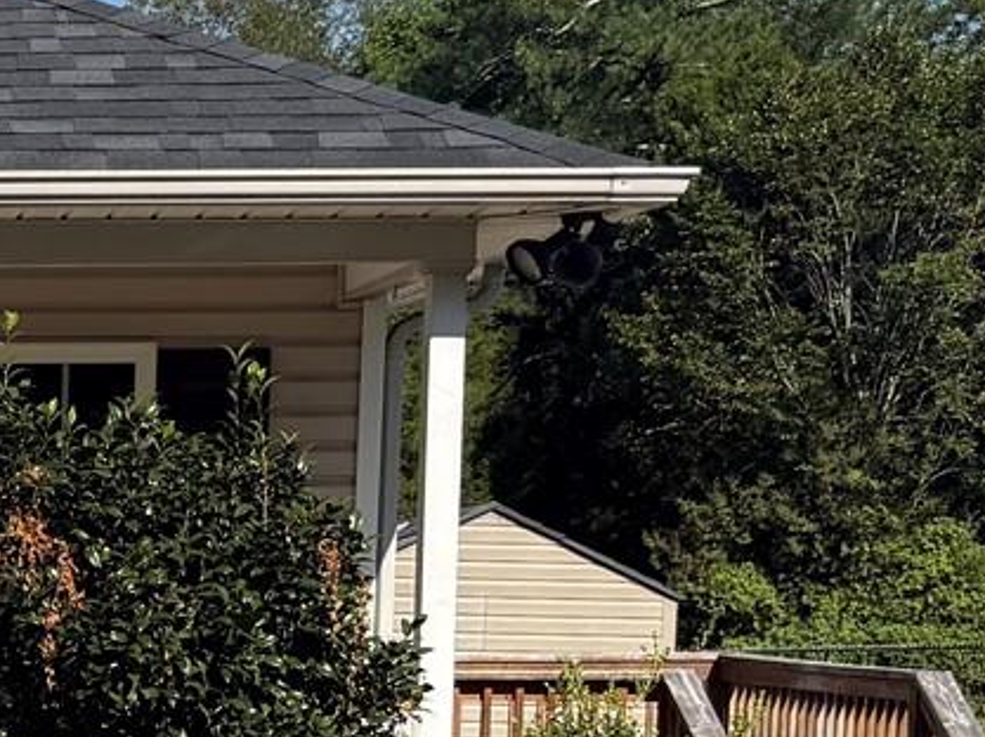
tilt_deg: -5.3
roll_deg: +1.4
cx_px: -456
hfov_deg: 15.5
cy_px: 874
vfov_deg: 12.3
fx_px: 3355
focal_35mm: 118
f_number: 1.78
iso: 80
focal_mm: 6.76
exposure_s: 1/5319
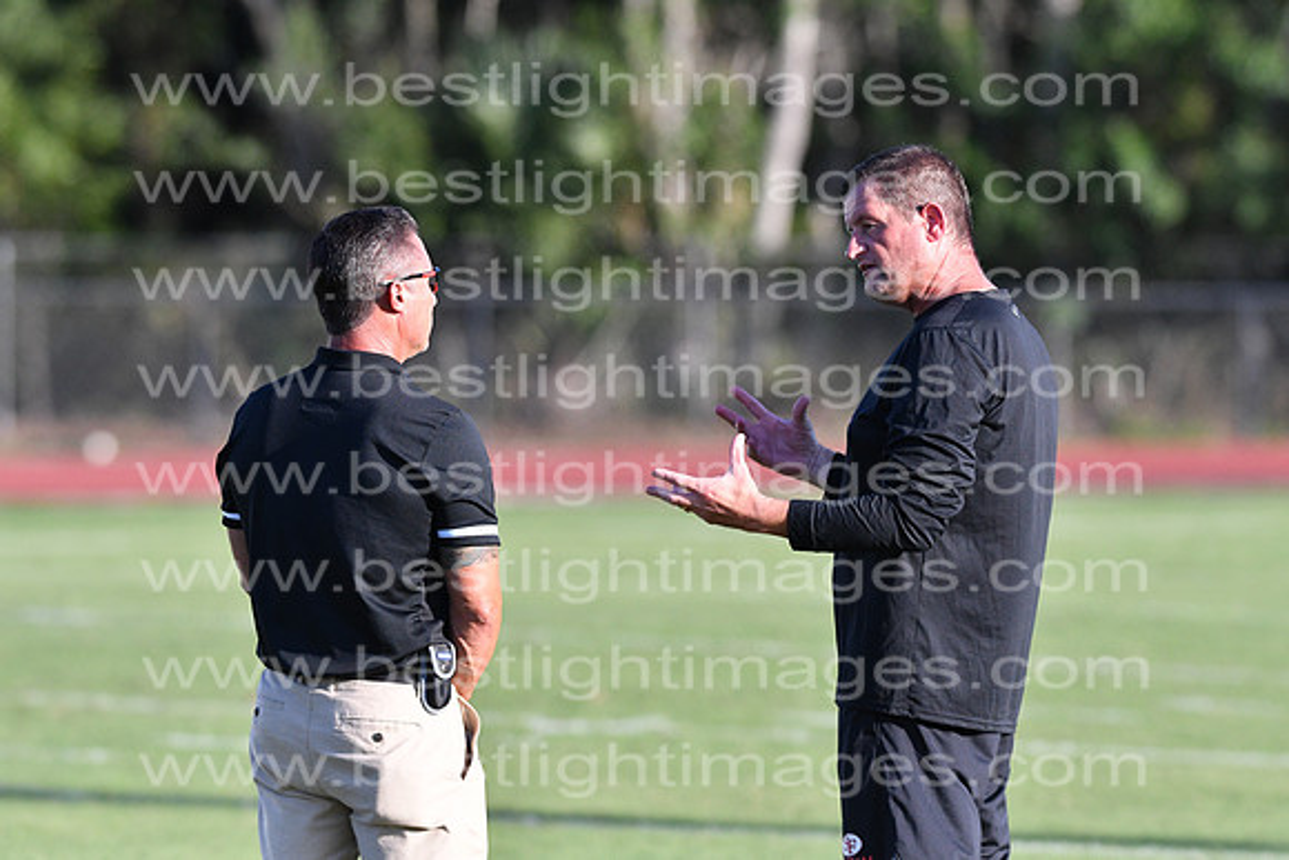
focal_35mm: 450
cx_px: 644
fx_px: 16116
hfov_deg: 4.6
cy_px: 430
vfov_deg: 3.1
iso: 1600
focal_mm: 300
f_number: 4.5
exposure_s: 1/8000
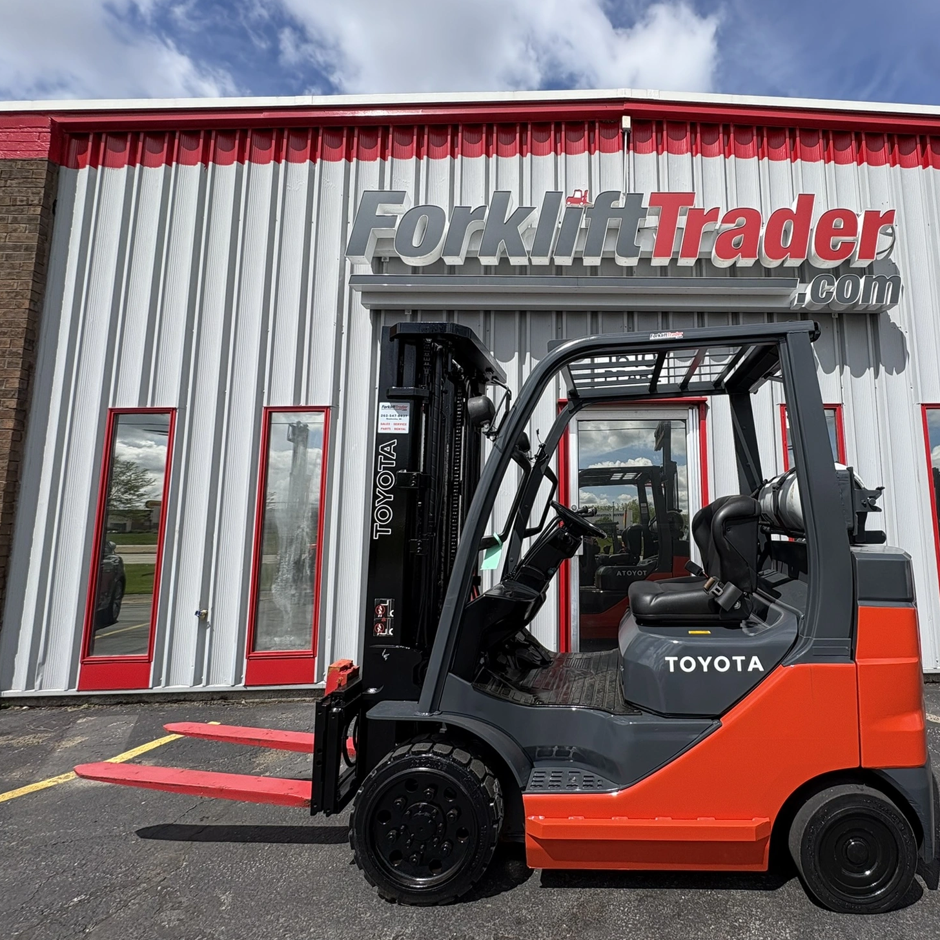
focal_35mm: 17
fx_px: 522
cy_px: 472
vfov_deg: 84.0
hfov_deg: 82.1
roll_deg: +2.4
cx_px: 597
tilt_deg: +7.8
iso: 40
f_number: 2.2
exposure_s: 1/1449
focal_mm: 2.22
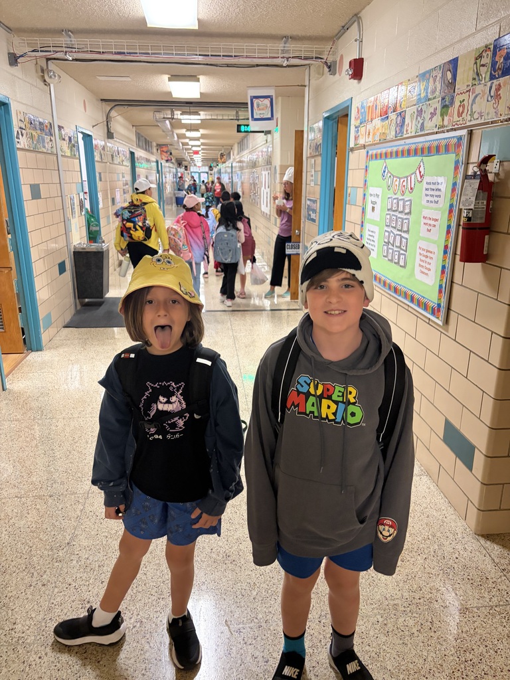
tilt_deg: -17.2
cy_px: 340
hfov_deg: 53.1
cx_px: 255
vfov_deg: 67.3
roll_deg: +0.7
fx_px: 511
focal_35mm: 26
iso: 400
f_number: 1.6
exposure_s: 1/60
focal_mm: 5.96
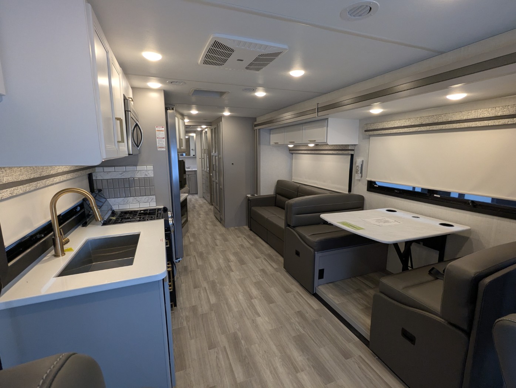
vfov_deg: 78.2
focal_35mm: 16
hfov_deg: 94.4
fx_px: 239
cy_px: 194
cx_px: 258
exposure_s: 1/100
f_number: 2.2
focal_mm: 2.35
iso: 148
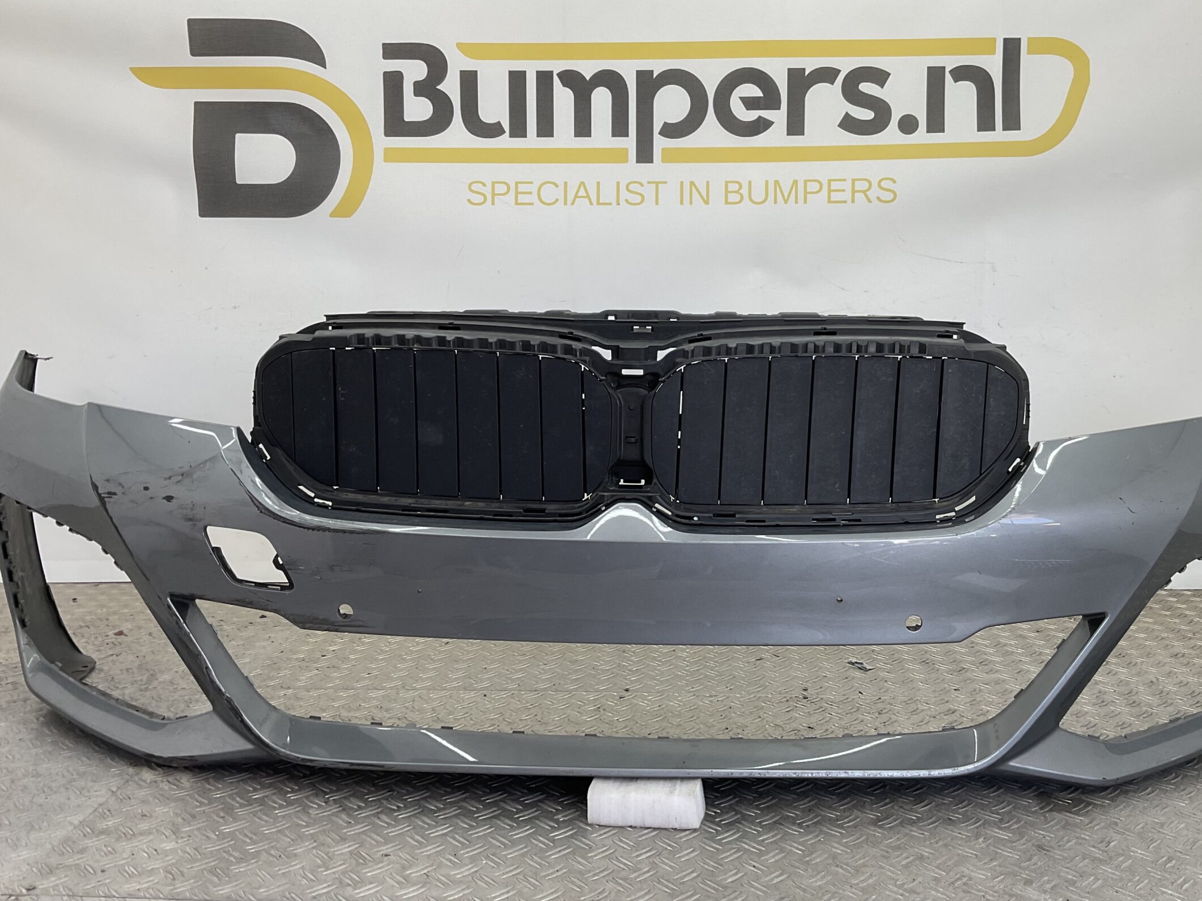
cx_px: 657
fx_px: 1215
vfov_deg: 40.7
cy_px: 439
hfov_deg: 52.5
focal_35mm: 35
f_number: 1.8
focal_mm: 3
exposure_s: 1/116
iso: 16
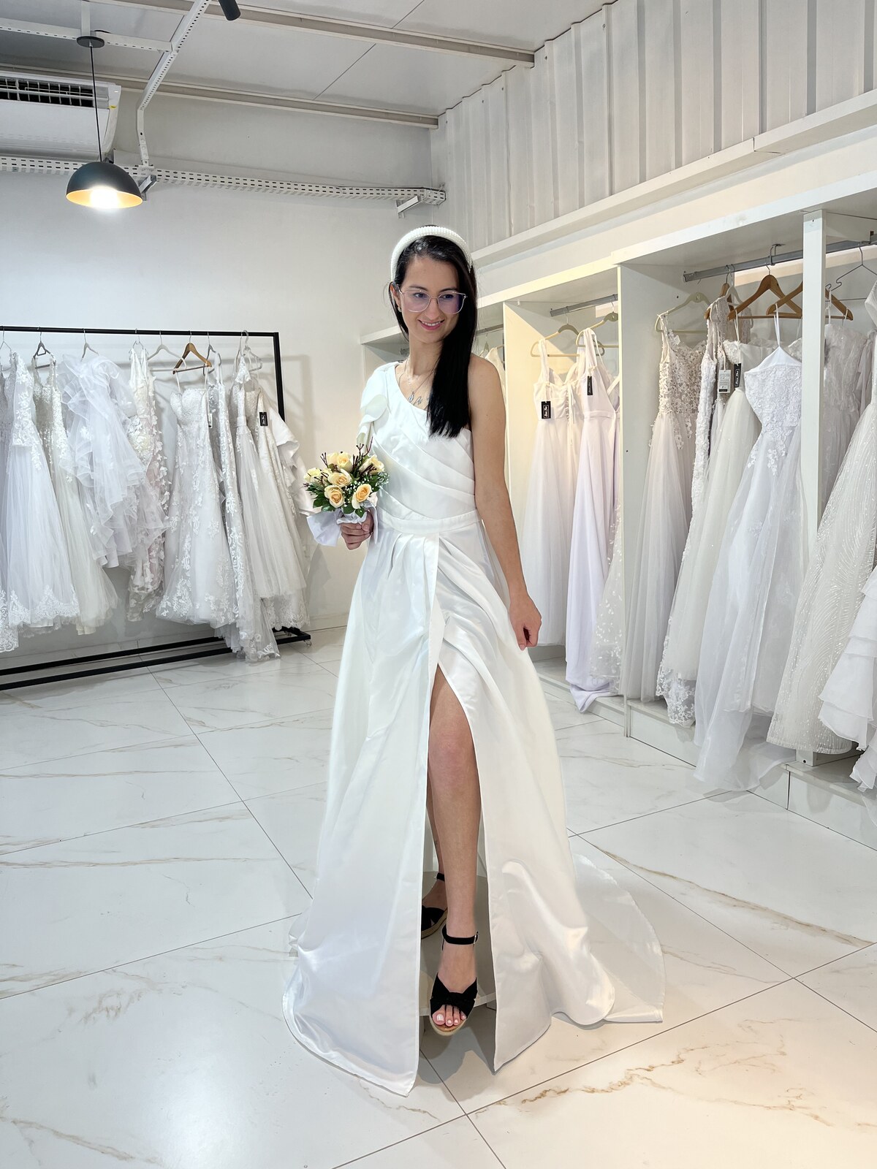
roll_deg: +3.1
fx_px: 878
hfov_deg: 53.1
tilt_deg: -10.8
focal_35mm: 26
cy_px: 584
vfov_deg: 67.3
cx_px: 438
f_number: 1.6
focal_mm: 5.1
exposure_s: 1/120
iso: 64
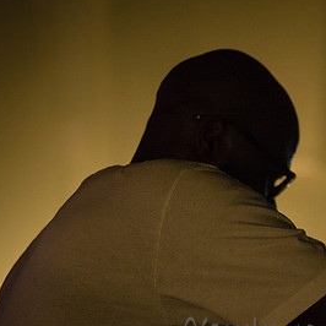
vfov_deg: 8.2
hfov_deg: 8.2
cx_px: 254
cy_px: 203
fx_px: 2280
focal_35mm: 214
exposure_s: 1/640
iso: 4000
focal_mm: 105
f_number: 2.8
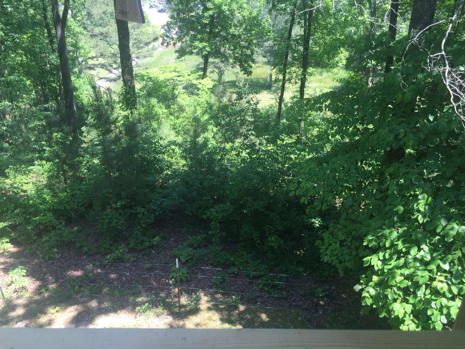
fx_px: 390
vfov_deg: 48.2
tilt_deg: -26.8
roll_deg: -1.0
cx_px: 232
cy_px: 174
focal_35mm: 29
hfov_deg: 61.7
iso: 32
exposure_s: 1/253
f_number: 2.2
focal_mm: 4.15
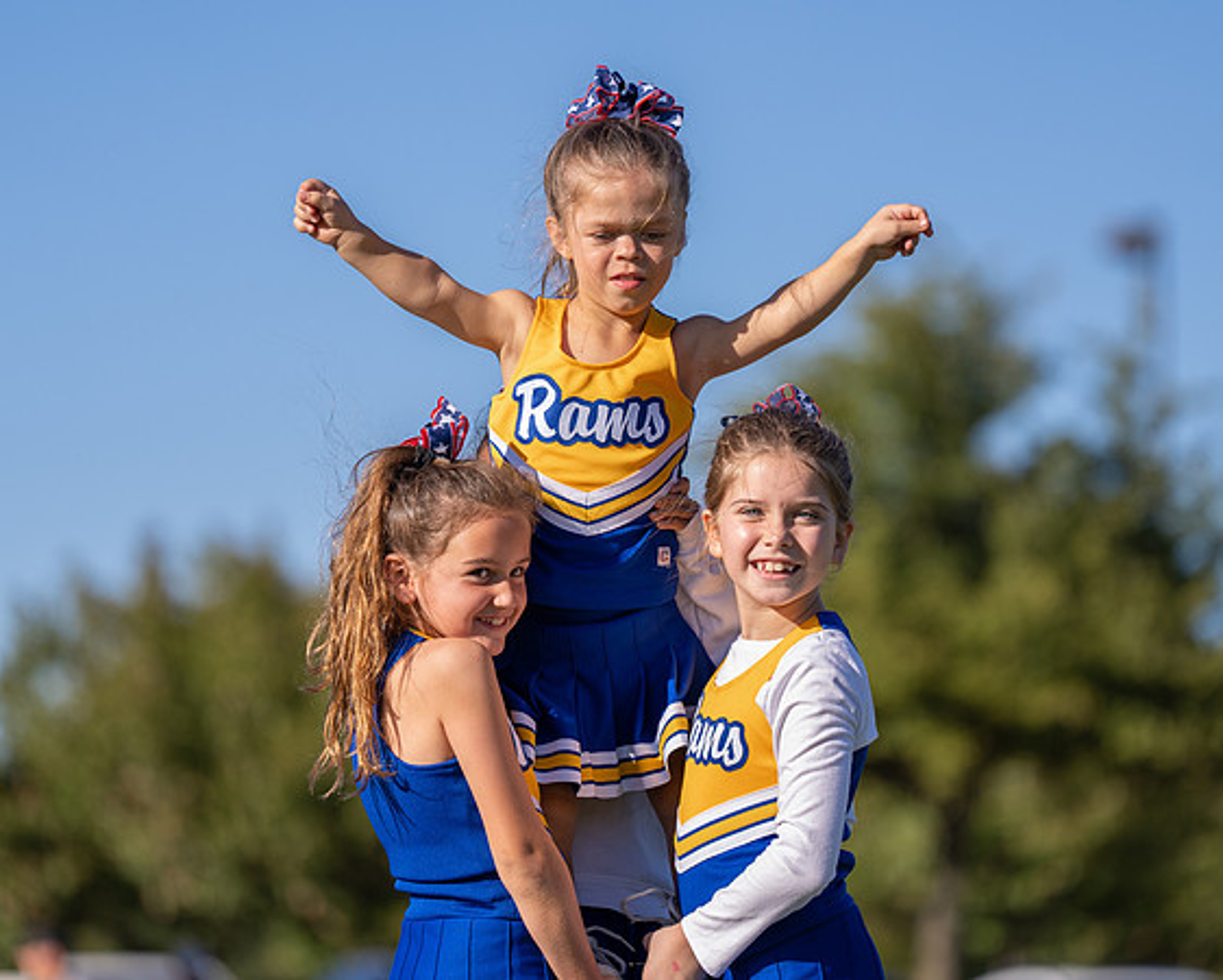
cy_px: 445
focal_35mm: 210
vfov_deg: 7.4
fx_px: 7622
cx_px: 629
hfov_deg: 9.2
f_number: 2.8
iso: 100
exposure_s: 1/1600
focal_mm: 171
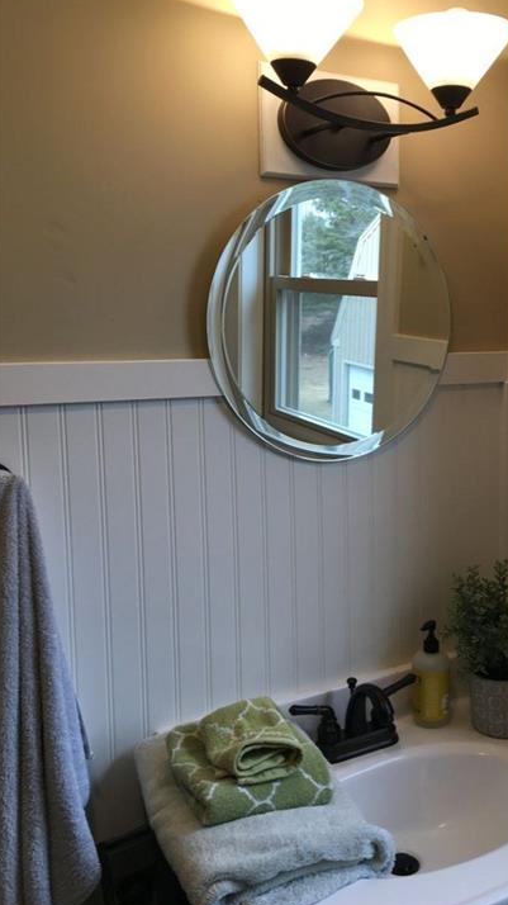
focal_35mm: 34
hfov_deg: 34.1
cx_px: 357
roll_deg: +0.1
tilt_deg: -6.4
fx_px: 815
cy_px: 435
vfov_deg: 58.0
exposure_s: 1/60
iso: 32
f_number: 2.2
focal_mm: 4.15
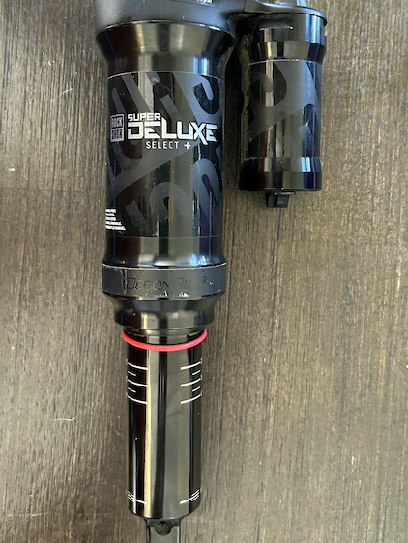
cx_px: 201
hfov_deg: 38.7
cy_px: 209
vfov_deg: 49.7
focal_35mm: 37
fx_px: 581
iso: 500
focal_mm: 5.7
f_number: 1.5
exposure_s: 1/51
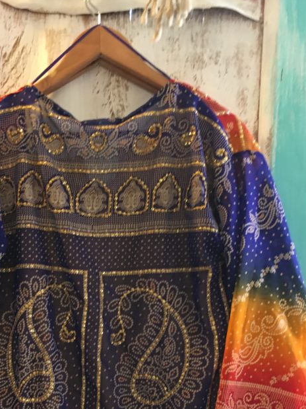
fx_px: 566
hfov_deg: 30.0
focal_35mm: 48
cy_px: 332
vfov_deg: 38.1
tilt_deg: -14.4
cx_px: 101
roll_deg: -1.0
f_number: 2.2
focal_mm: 4.15
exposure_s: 1/20
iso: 200
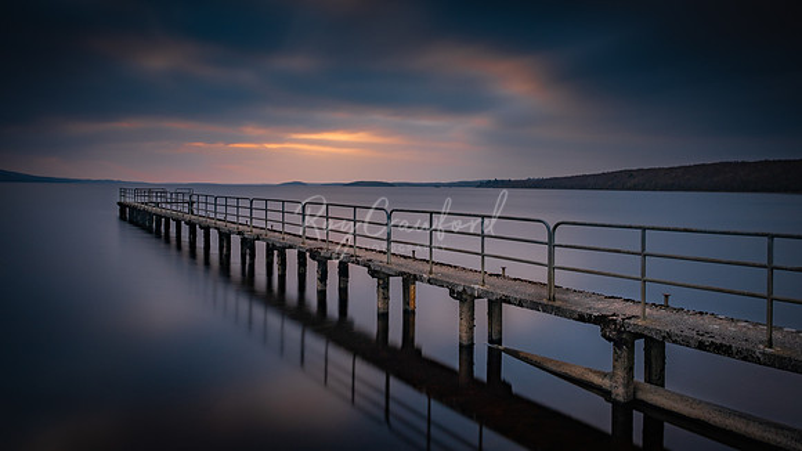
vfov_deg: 45.1
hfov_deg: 73.3
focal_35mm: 25
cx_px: 399
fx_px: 539
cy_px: 184
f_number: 11
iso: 160
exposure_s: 50
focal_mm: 16
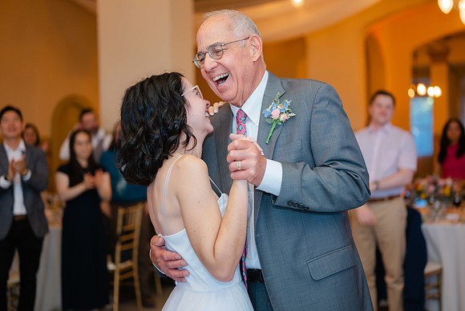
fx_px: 646
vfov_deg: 27.0
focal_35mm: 50
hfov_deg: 39.6
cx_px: 232
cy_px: 156
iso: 320
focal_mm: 50
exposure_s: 1/125
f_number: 1.8
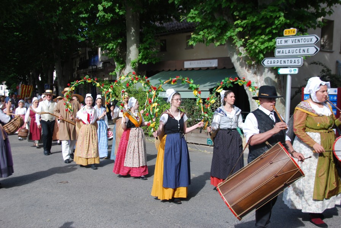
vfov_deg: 32.0
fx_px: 398
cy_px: 114
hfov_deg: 46.3
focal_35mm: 42
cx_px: 170
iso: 100
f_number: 7.1
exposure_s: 1/200
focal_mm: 28
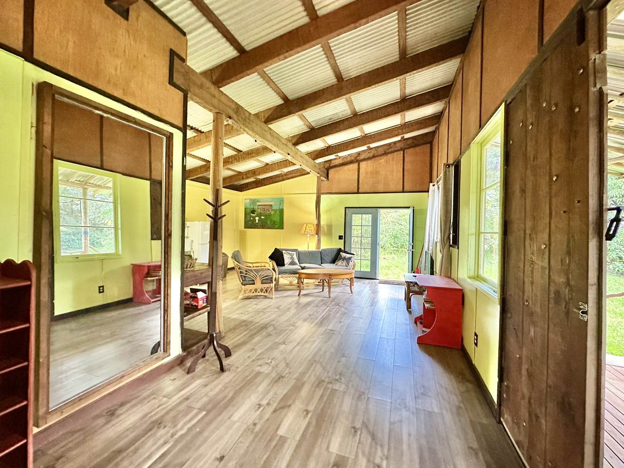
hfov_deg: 102.1
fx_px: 252
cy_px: 234
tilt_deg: -0.1
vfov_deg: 85.7
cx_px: 312
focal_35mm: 14
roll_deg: -1.3
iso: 640
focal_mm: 2.22
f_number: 2.2
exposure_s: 1/60
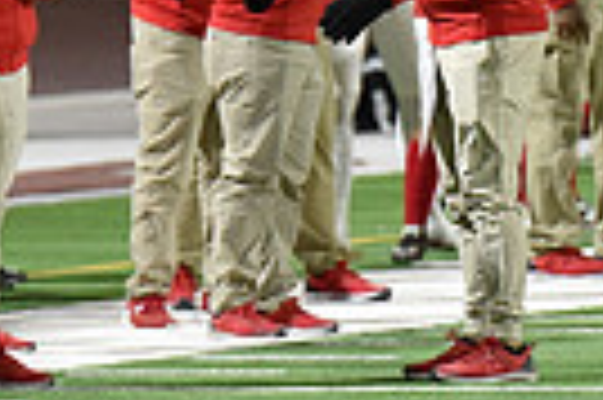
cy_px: -92
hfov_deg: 2.4
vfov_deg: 1.6
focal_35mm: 867
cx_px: 468
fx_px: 14504
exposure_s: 1/500
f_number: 2.8
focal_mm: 200
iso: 5000
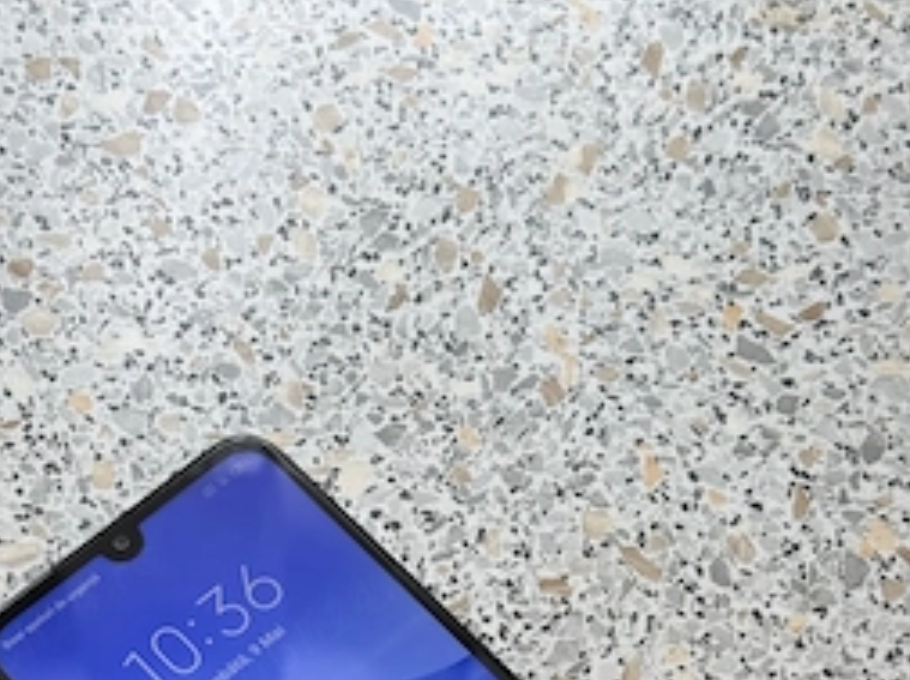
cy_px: 673
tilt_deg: -65.2
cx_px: 396
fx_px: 1995
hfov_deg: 25.7
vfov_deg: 18.8
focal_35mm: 76
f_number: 1.78
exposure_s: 1/197
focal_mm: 6.76
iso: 160
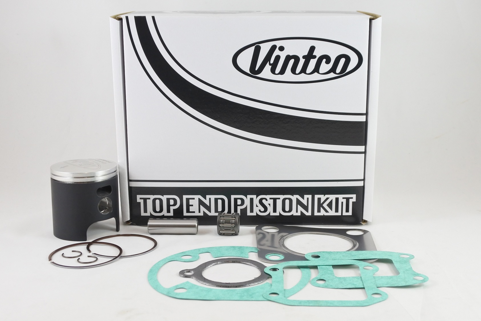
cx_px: 240
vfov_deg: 31.9
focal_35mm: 42
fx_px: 561
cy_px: 160
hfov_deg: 46.4
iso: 560
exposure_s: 1/125
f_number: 4.2
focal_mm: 15.7
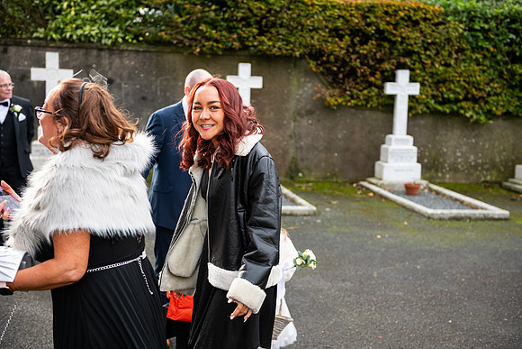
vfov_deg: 27.0
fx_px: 725
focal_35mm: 50
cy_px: 174
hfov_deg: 39.6
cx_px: 261
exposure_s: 1/320
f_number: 3.5
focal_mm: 50
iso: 200
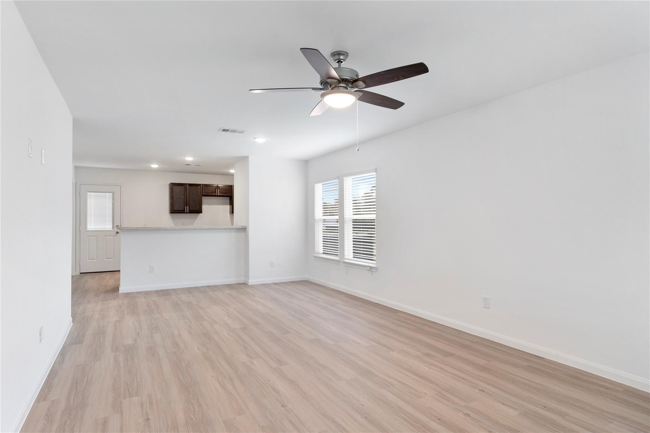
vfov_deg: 63.2
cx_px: 325
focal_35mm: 20
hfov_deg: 85.4
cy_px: 216
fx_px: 352
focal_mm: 19.5
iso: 500
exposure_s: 1/80
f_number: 2.8
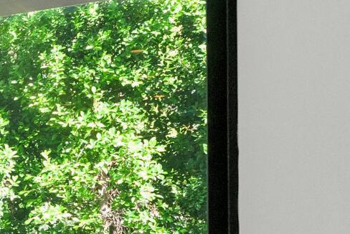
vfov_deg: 15.4
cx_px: -445
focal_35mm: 86
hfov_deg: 15.5
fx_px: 837
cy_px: 264
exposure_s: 1/100
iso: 1000
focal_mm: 14
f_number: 7.1
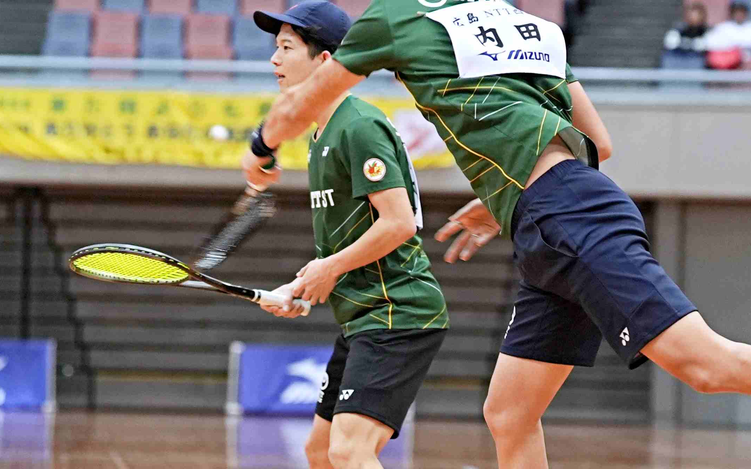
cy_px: 208
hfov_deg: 7.0
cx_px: 479
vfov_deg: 4.4
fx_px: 6120
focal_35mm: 299
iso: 1600
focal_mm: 107
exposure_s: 1/400
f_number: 2.8
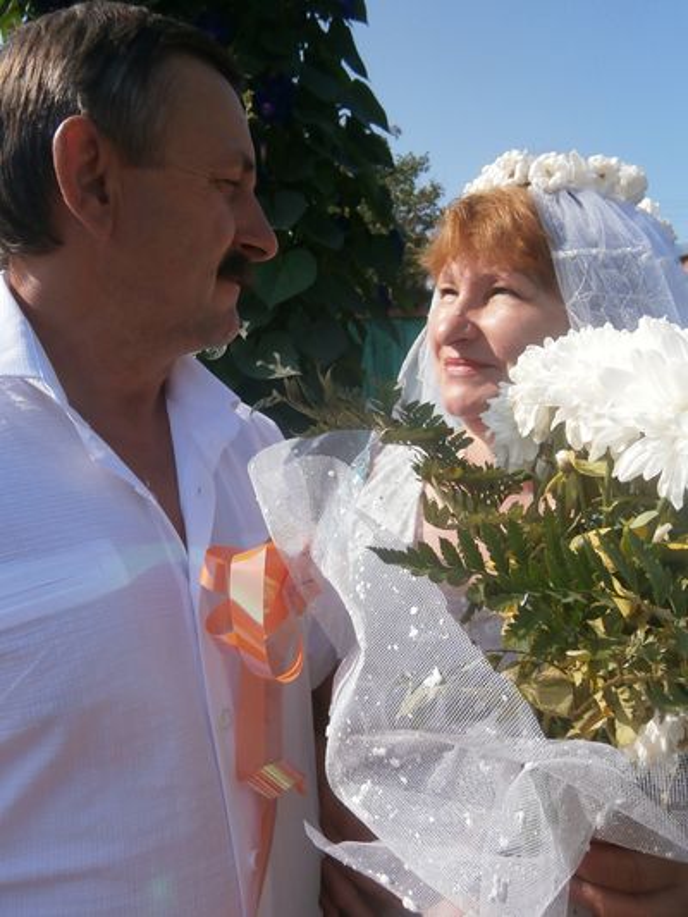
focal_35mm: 26
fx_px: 689
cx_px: 344
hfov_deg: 53.1
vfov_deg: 67.3
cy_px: 458
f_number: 2.8
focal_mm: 4.7
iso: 80
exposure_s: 1/1250
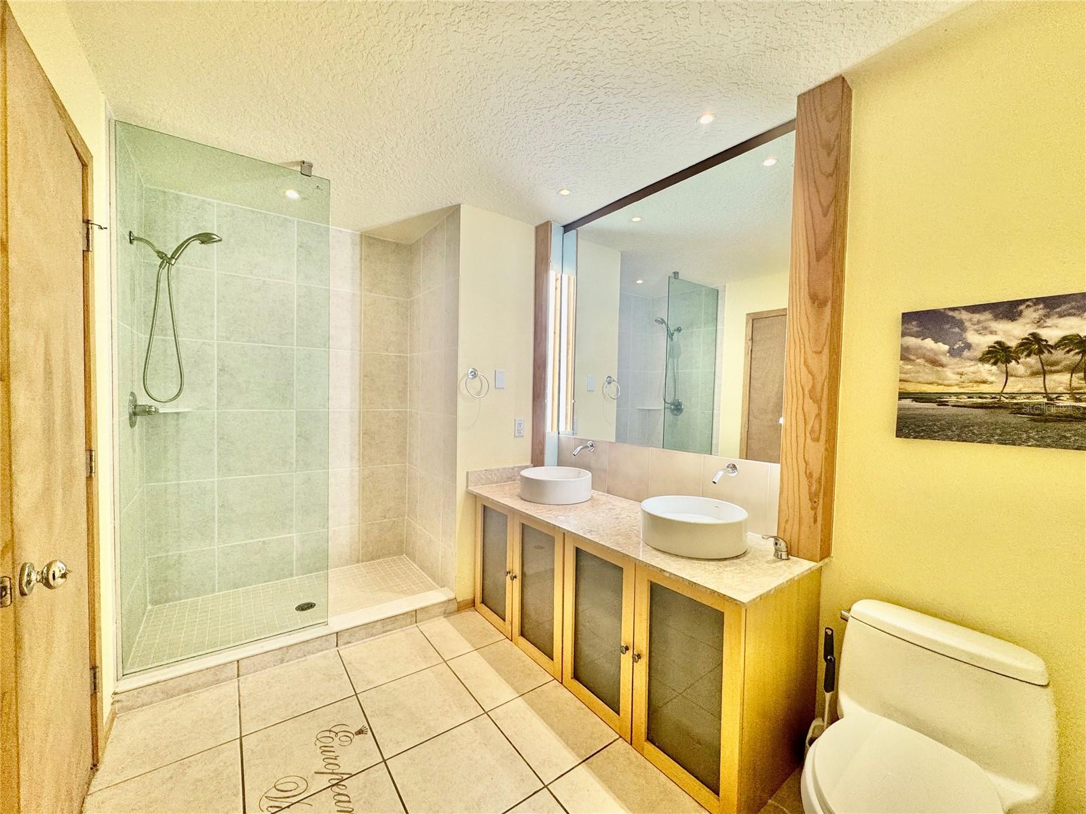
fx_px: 439
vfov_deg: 85.7
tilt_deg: -2.0
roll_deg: -1.1
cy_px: 407
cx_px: 543
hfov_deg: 102.1
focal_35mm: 14
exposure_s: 1/120
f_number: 2.2
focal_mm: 2.22
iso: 125
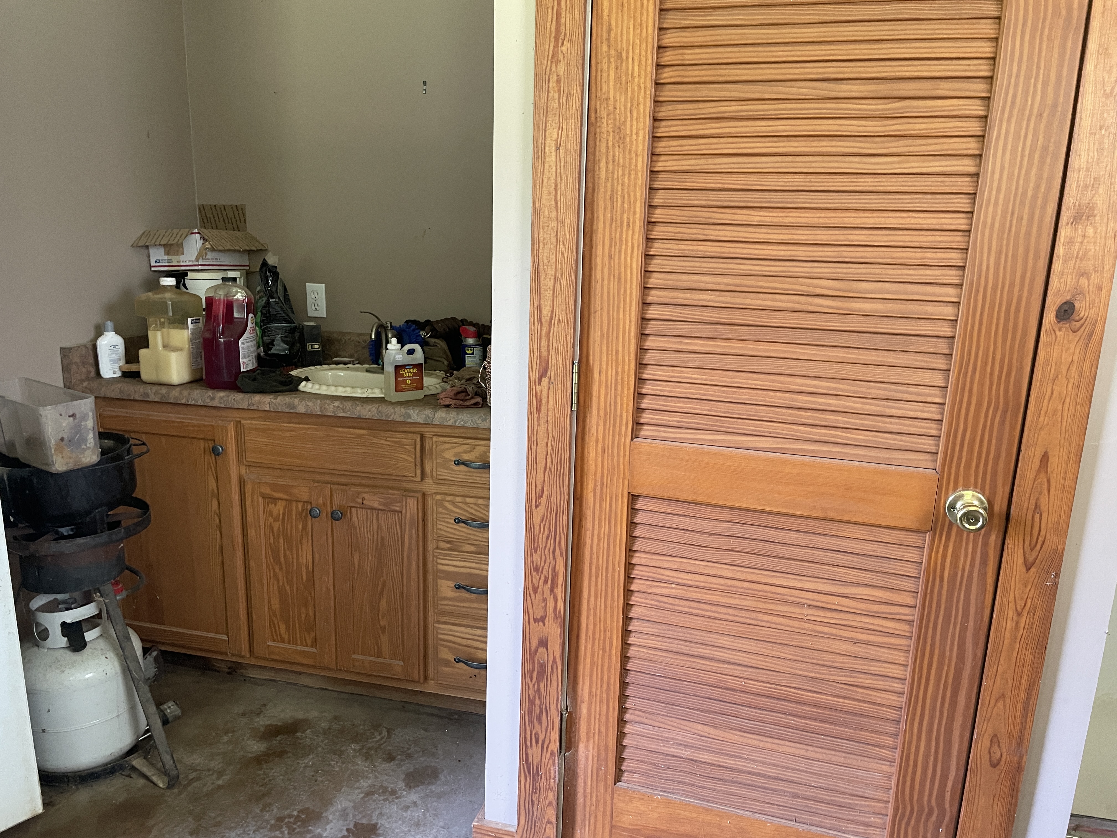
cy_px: 419
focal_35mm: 26
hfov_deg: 67.3
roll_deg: -1.1
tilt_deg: -13.6
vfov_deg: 53.1
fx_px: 839
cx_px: 558
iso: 250
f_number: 1.6
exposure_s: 1/60
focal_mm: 4.2
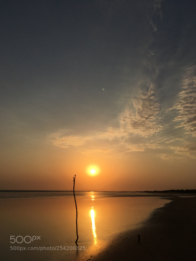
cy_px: 130
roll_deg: -1.4
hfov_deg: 48.2
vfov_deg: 61.7
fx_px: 219
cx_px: 98
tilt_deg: +15.4
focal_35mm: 29
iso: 25
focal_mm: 4.15
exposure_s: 1/7692
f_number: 2.2
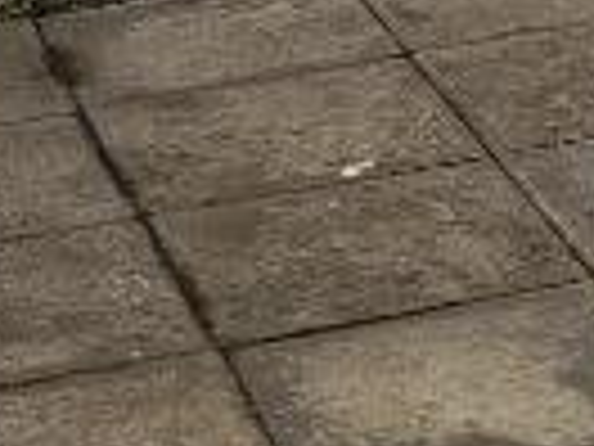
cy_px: -797
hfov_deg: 8.9
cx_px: 1372
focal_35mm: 202
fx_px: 3466
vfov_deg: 6.8
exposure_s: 1/395
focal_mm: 5.4
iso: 40
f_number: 1.8
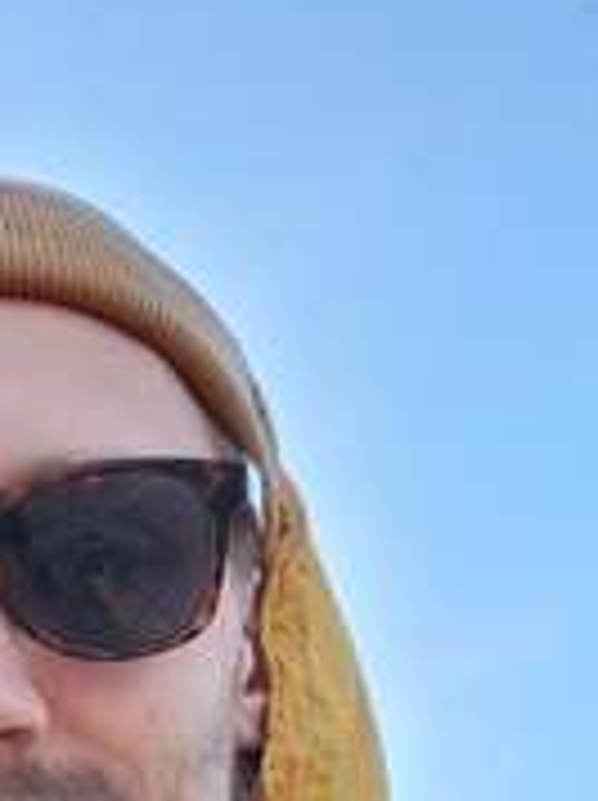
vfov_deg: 33.5
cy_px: 734
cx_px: -22
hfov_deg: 25.4
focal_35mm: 54
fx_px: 1247
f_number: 2
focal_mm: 3.45
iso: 100
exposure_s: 1/117
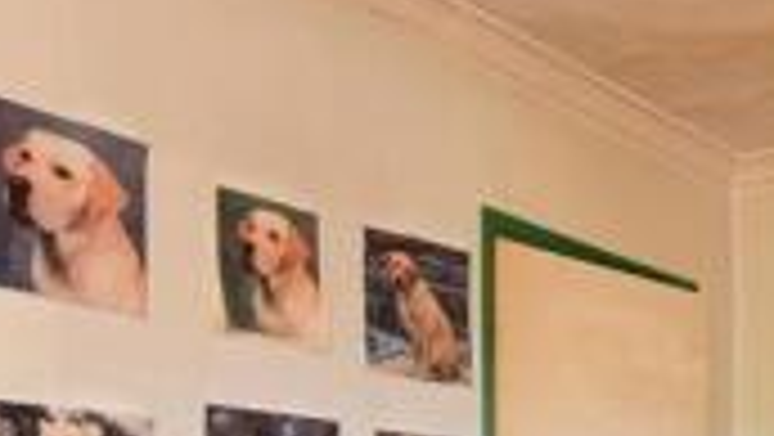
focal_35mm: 60
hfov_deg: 29.6
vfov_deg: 18.5
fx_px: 1232
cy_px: 591
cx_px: 945
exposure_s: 1/6
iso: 400
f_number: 5.6
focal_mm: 10
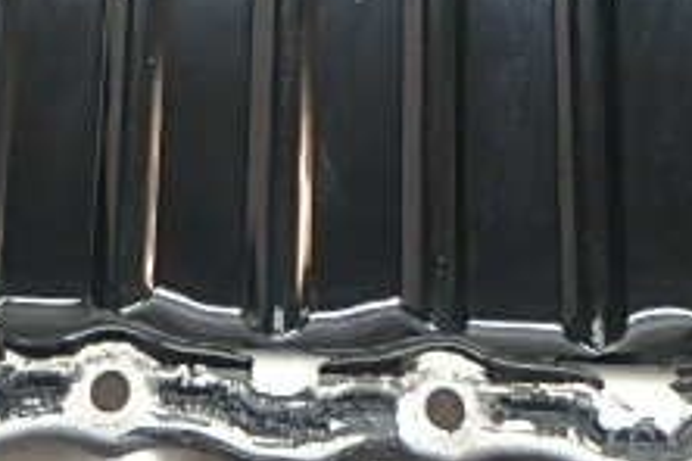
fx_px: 1211
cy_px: -69
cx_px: 206
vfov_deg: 20.4
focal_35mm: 63
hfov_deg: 31.5
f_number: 3.5
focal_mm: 3.7
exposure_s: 1/30
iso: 400
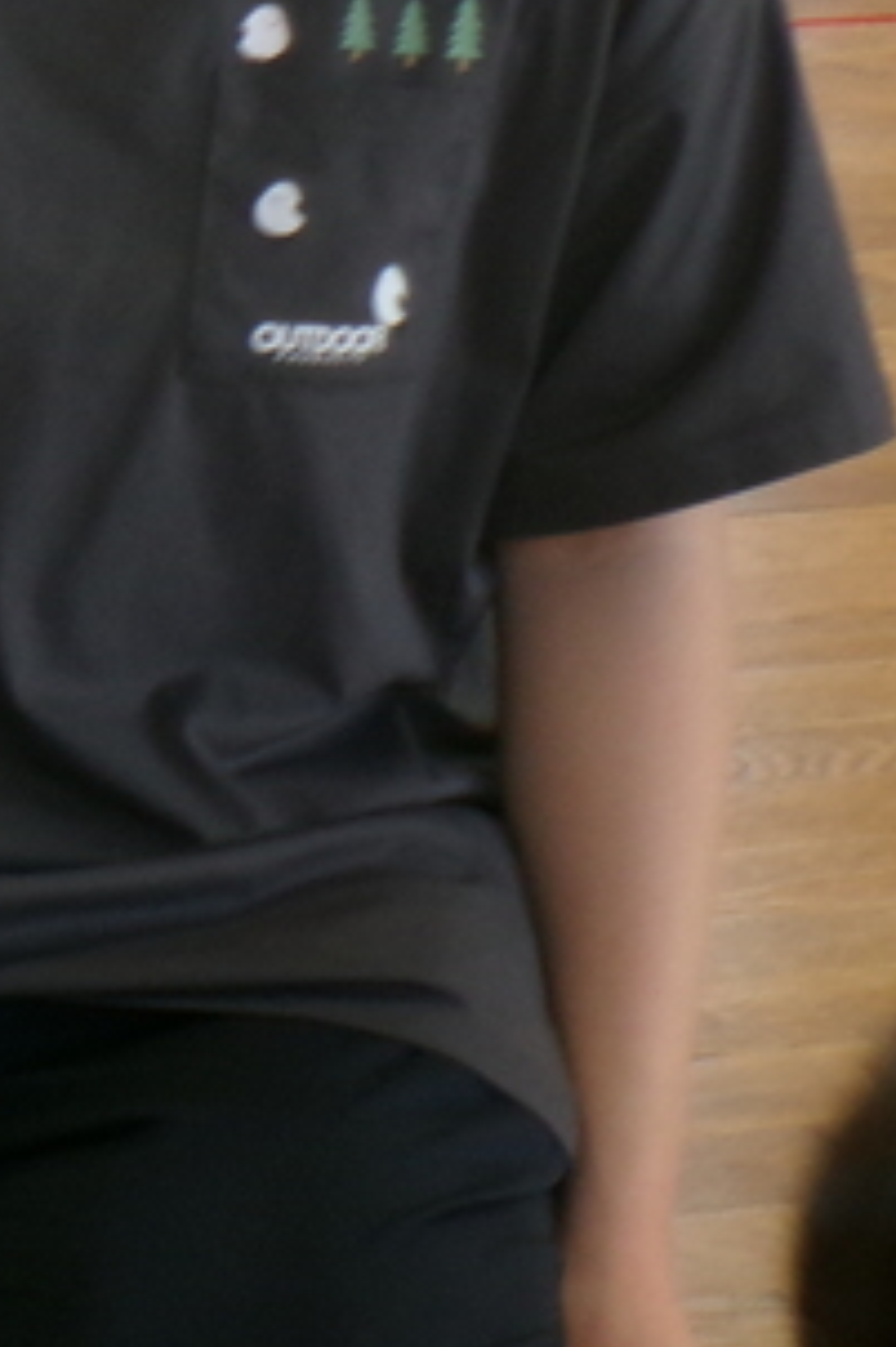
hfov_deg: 5.0
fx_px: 10053
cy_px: 326
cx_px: -691
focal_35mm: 269
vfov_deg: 7.7
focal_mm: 14
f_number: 5.4
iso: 168
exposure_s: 1/34
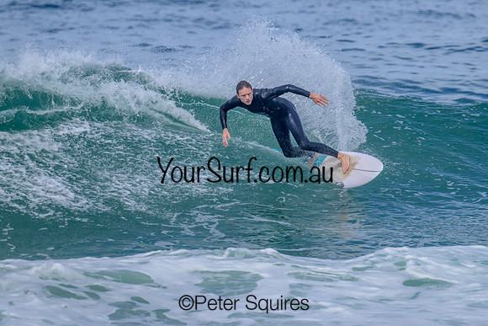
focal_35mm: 1077
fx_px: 14598
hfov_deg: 1.9
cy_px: 120
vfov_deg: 1.3
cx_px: 298
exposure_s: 1/2000
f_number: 11
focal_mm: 800
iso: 720
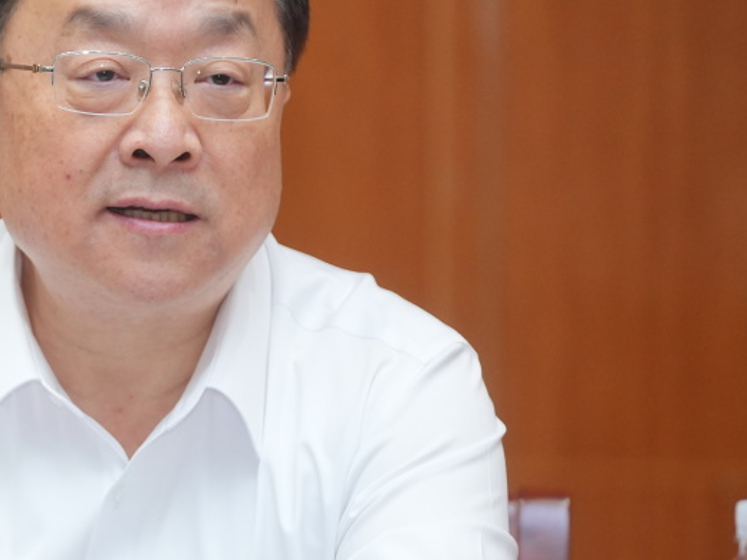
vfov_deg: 3.7
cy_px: 311
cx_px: -37
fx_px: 8740
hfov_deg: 4.9
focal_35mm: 405
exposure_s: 1/200
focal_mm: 171
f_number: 2.8
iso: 2000
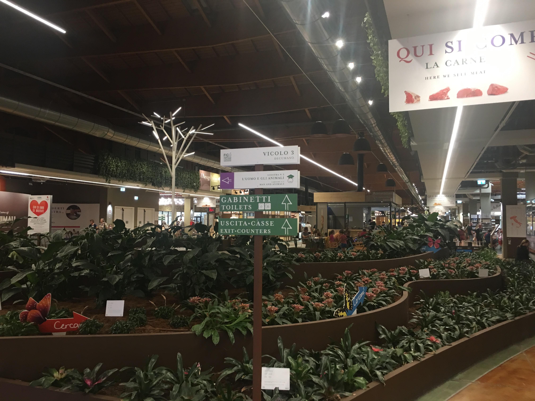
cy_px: 200
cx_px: 268
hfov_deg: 61.7
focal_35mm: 29
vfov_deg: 48.2
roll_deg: -1.0
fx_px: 448
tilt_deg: +4.1
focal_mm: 4.15
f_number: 2.2
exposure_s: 1/17
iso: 64
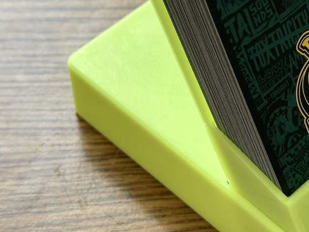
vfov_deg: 13.3
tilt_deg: -48.7
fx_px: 991
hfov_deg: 17.4
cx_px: 288
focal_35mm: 111
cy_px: 64
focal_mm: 6.86
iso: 160
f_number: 1.78
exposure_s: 1/60
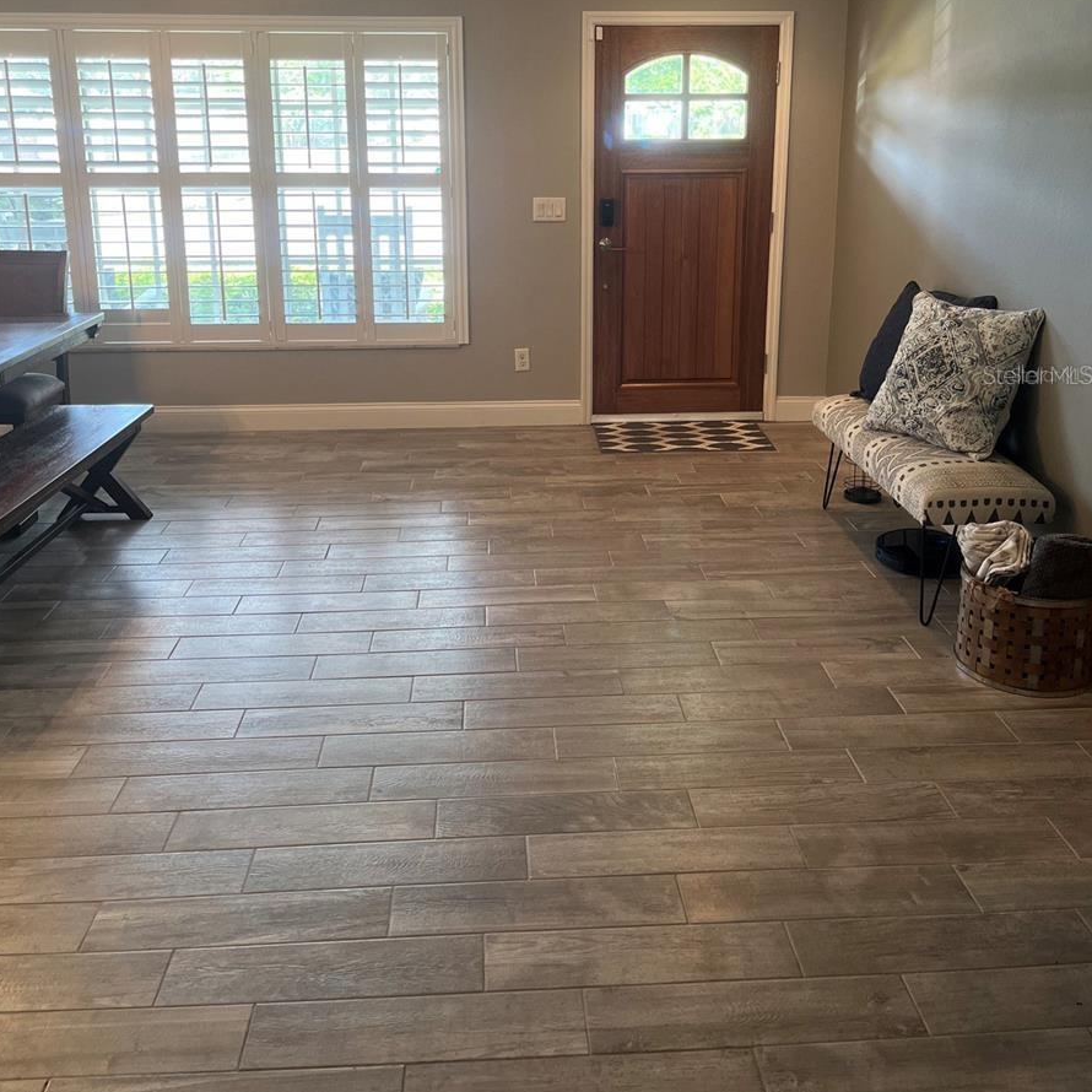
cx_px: 546
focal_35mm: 31
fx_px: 1106
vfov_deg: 51.7
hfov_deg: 52.5
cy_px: 374
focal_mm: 5.1
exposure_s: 1/60
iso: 100
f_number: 1.6
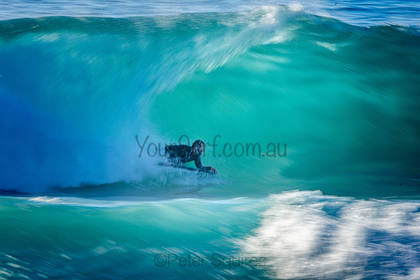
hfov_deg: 2.7
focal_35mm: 750
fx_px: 8752
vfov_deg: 1.8
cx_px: 210
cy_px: 140
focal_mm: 500
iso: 100
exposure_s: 1/25
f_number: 22
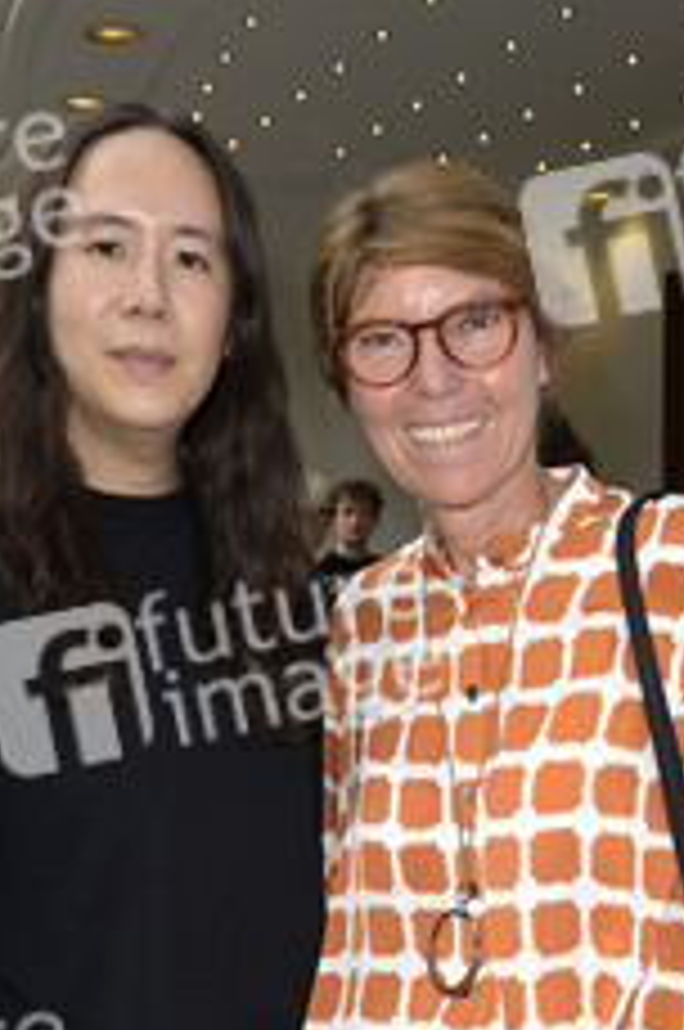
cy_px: 895
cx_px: 342
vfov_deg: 34.0
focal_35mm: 56
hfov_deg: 24.1
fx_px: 1601
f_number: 5.6
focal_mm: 32
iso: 640
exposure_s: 1/250
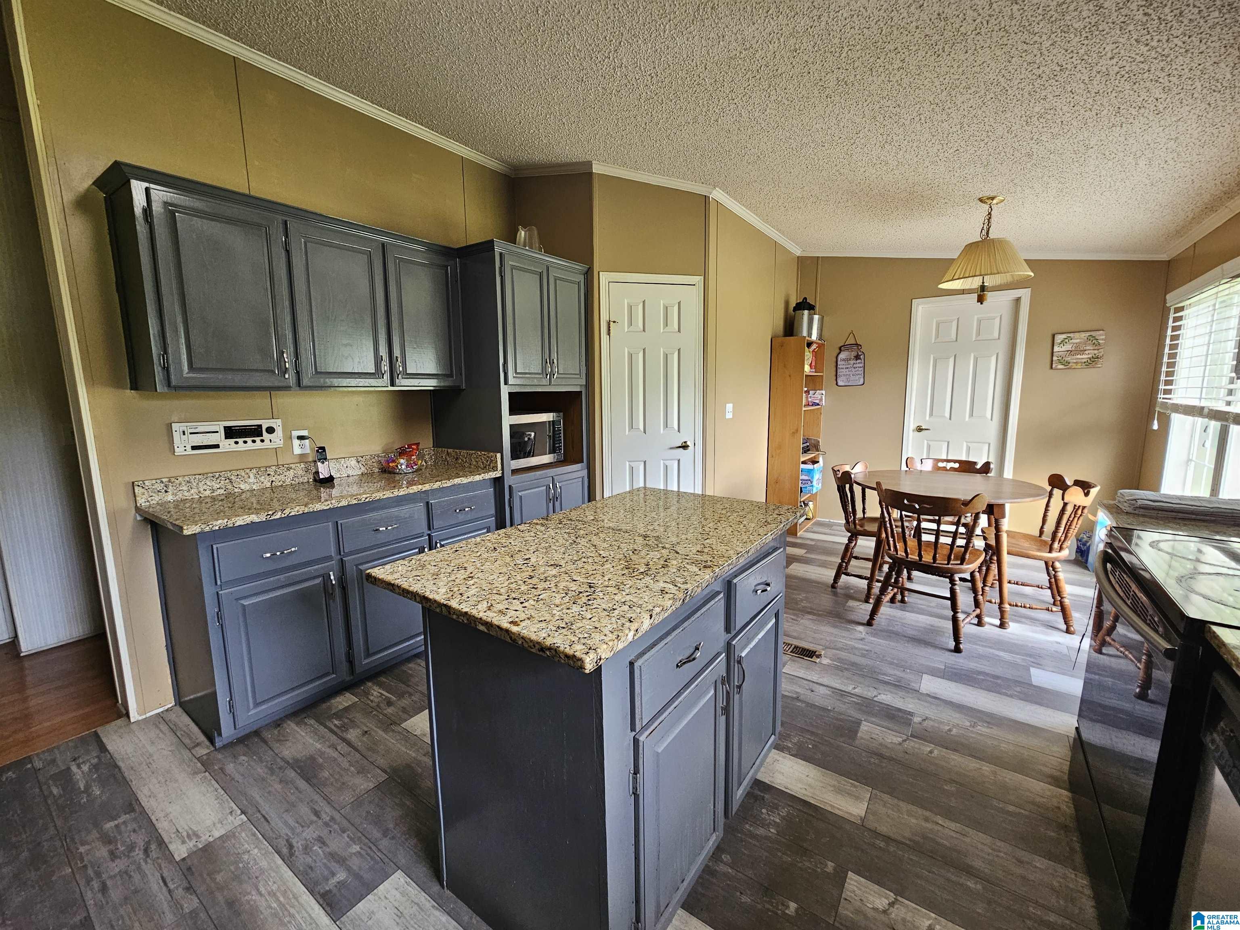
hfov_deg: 106.2
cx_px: 620
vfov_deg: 89.9
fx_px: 466
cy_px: 465
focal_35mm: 13
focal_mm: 2.2
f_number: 2.2
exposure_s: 1/60
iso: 160
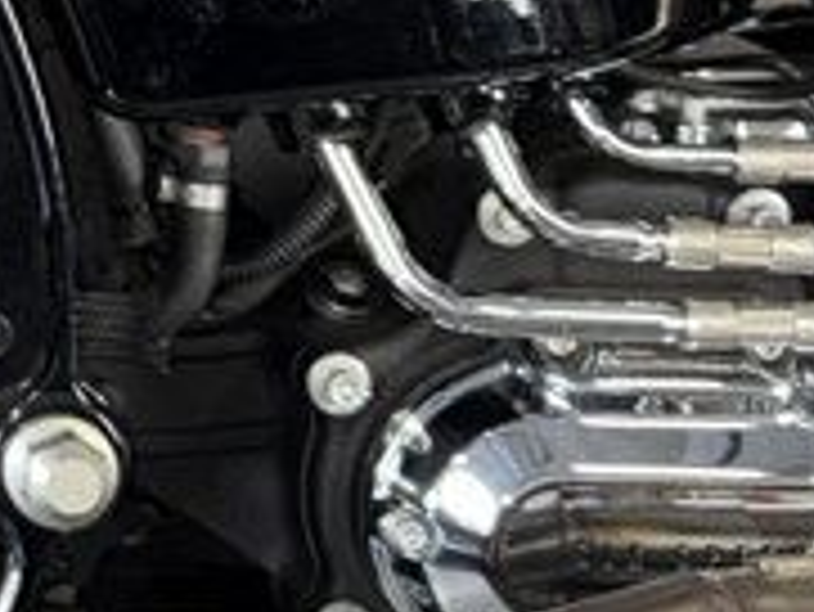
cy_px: -306
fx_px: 3200
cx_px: -639
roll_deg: -1.2
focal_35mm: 136
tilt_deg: -16.7
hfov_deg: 13.1
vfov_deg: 10.5
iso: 64
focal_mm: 6.76
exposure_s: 1/27
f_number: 1.78
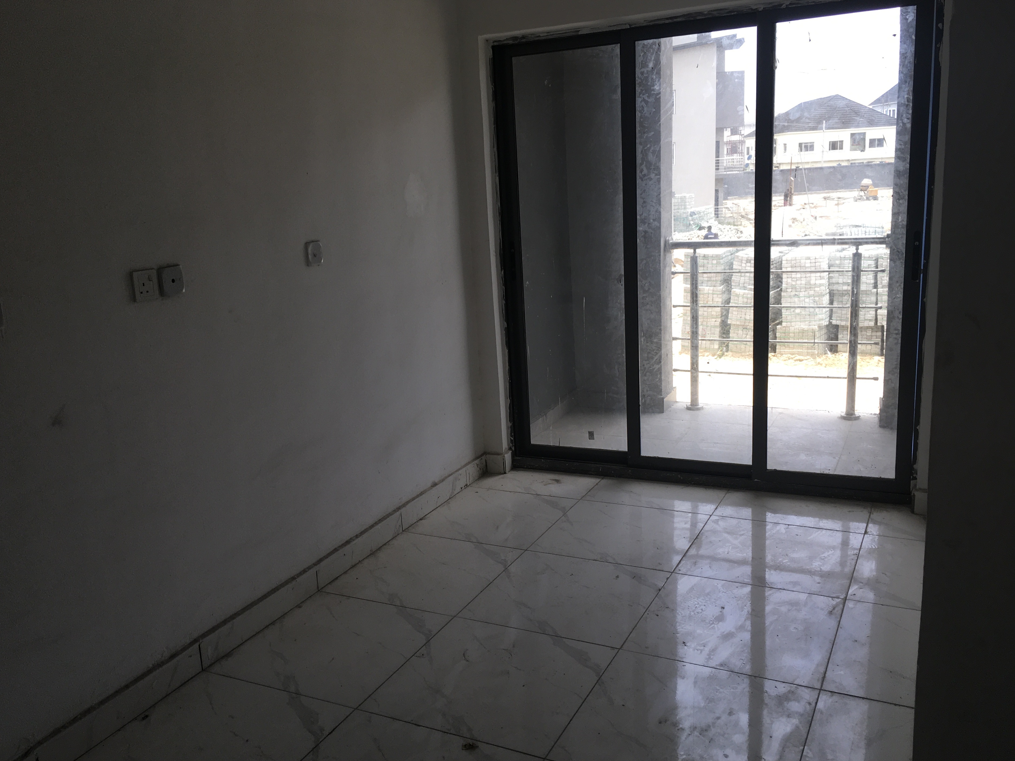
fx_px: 909
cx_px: 480
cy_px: 394
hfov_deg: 58.3
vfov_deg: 45.4
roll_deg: +5.6
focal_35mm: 31
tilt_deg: -13.0
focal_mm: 4.15
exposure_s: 1/100
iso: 25
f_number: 2.2
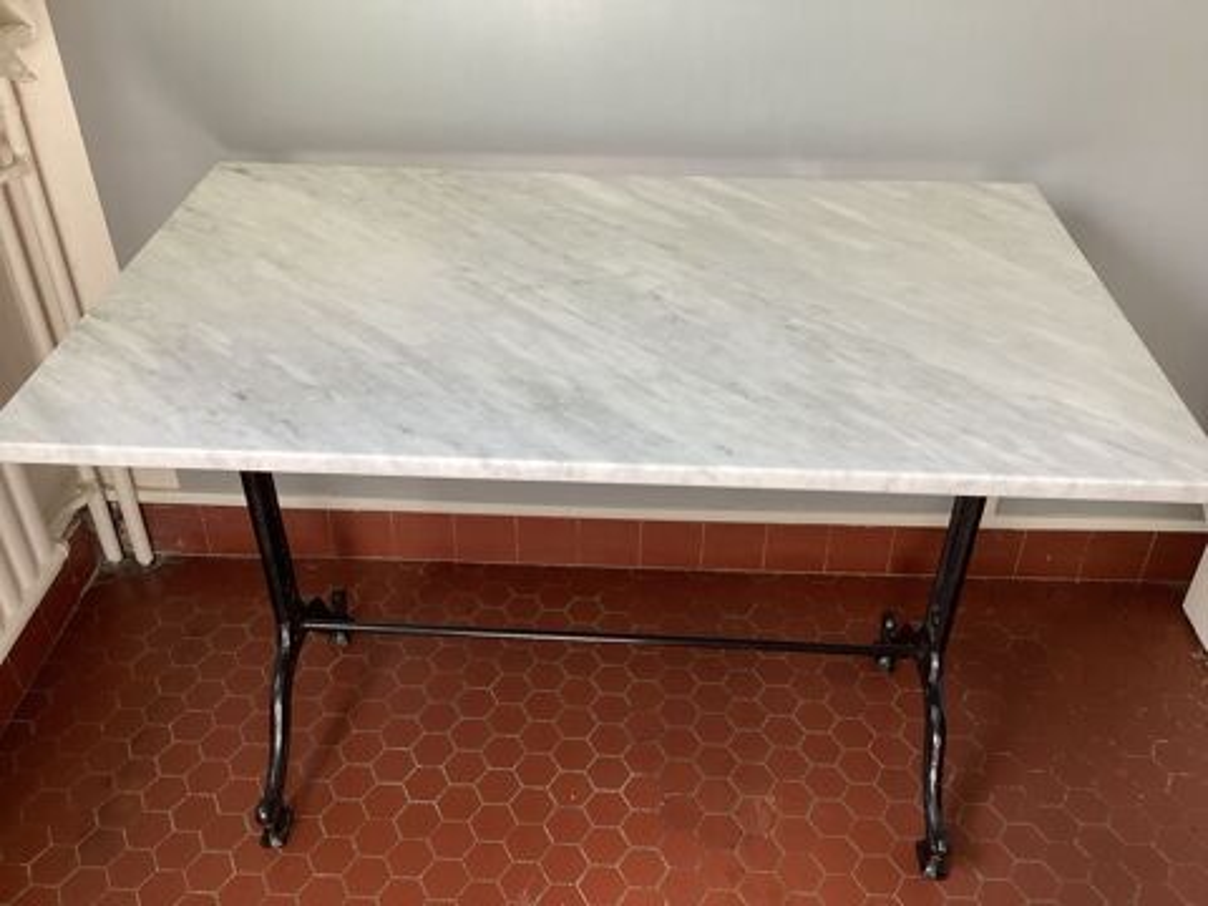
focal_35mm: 31
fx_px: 1082
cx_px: 604
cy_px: 453
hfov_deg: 58.4
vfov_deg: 45.4
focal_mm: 3.3
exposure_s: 1/60
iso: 64
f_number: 2.4
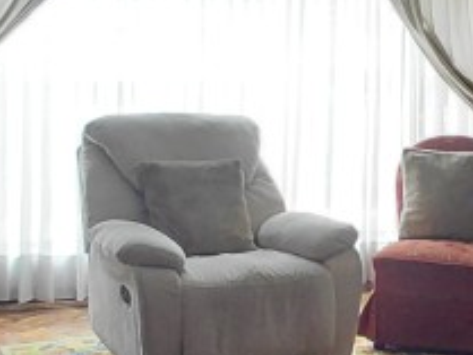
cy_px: 114
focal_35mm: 78
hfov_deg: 24.4
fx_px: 1066
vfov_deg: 18.9
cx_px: 414
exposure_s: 1/60
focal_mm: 1.64
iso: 100
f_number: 2.2
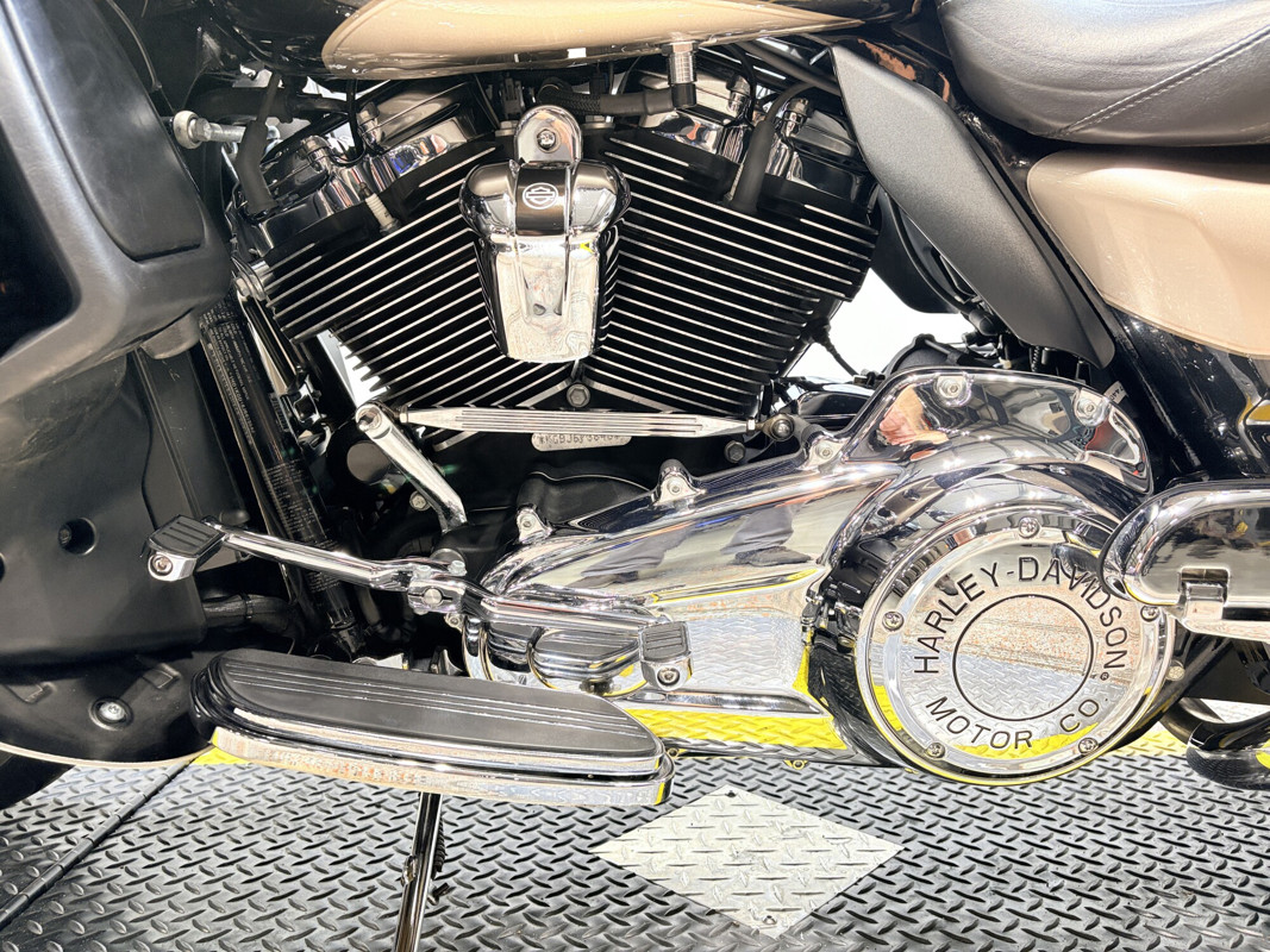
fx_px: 954
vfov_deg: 53.1
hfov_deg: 67.3
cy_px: 476
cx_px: 635
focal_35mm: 26
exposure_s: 1/60
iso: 100
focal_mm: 5.96
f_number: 1.6
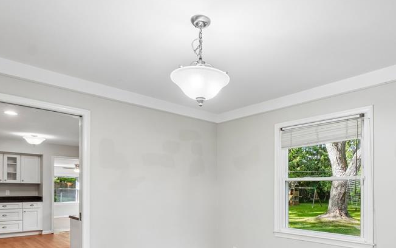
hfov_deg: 73.7
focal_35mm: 24
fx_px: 259
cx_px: 244
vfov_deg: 48.6
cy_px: 193
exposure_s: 1/30
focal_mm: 10
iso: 400
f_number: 8
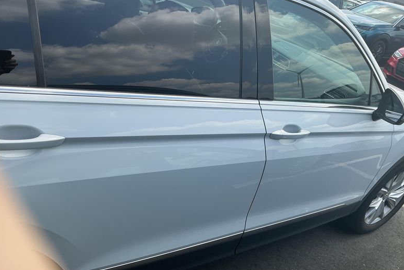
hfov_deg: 60.3
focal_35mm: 31
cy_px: 133
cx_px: 197
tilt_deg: -26.3
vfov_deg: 42.3
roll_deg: -15.3
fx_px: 348
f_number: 1.8
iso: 25
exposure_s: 1/997
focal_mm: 3
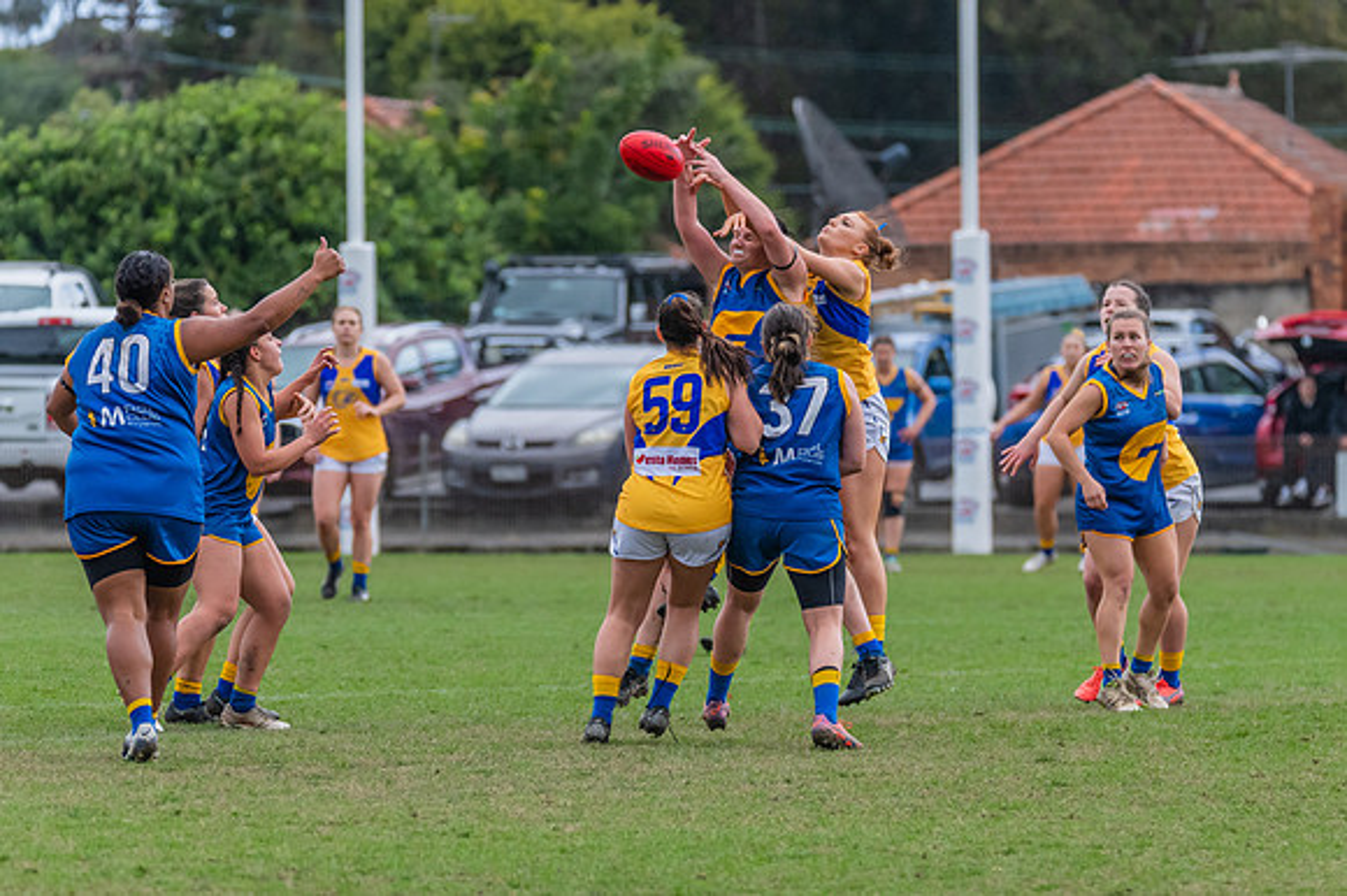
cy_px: 396
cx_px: 737
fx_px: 14508
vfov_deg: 3.5
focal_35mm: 388
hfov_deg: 5.3
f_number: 5.6
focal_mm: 300
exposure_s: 1/1250
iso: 1250
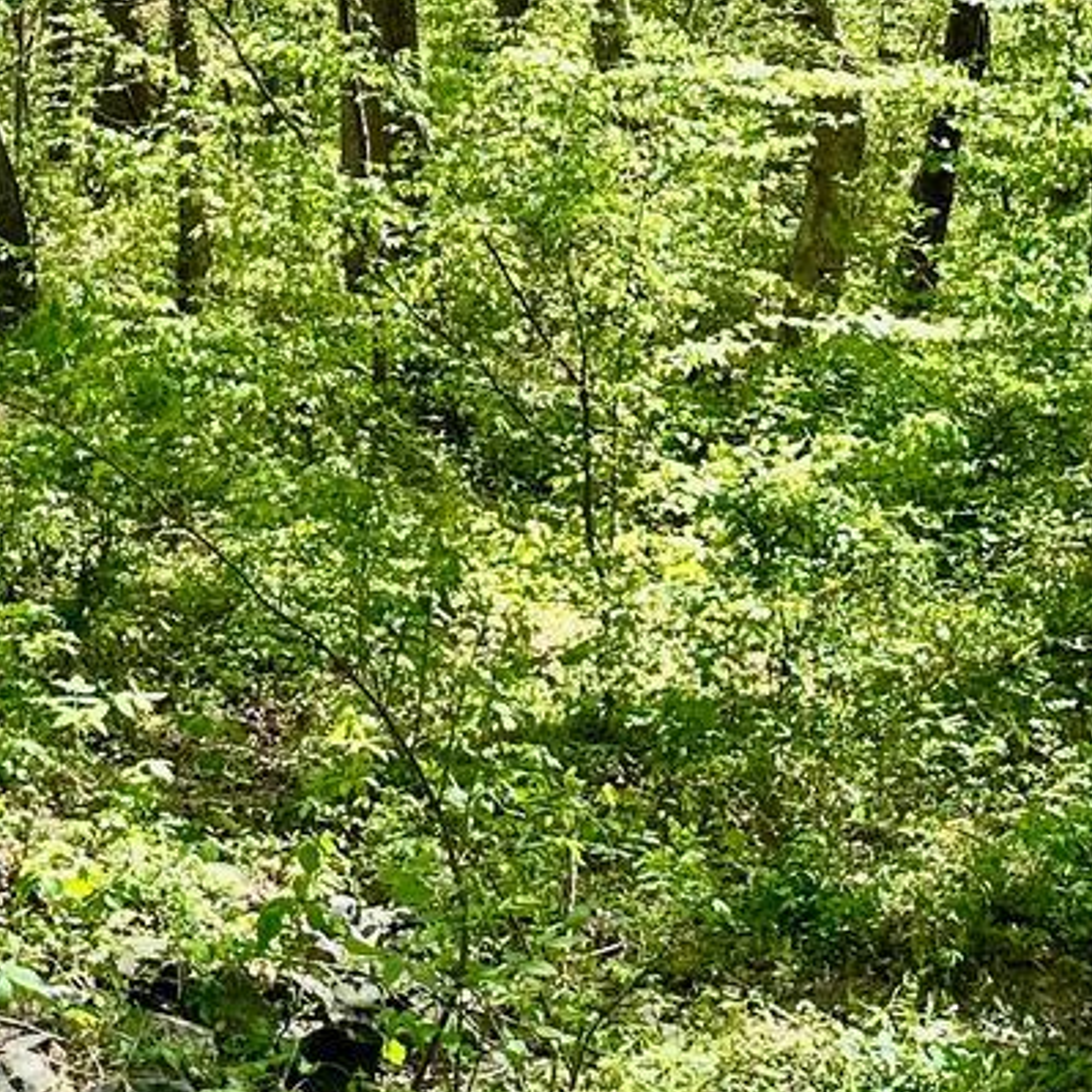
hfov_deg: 16.0
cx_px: 706
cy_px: 260
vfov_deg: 15.9
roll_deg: -1.3
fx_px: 3890
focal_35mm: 109
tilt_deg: -2.5
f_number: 1.78
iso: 80
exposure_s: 1/935
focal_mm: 6.86
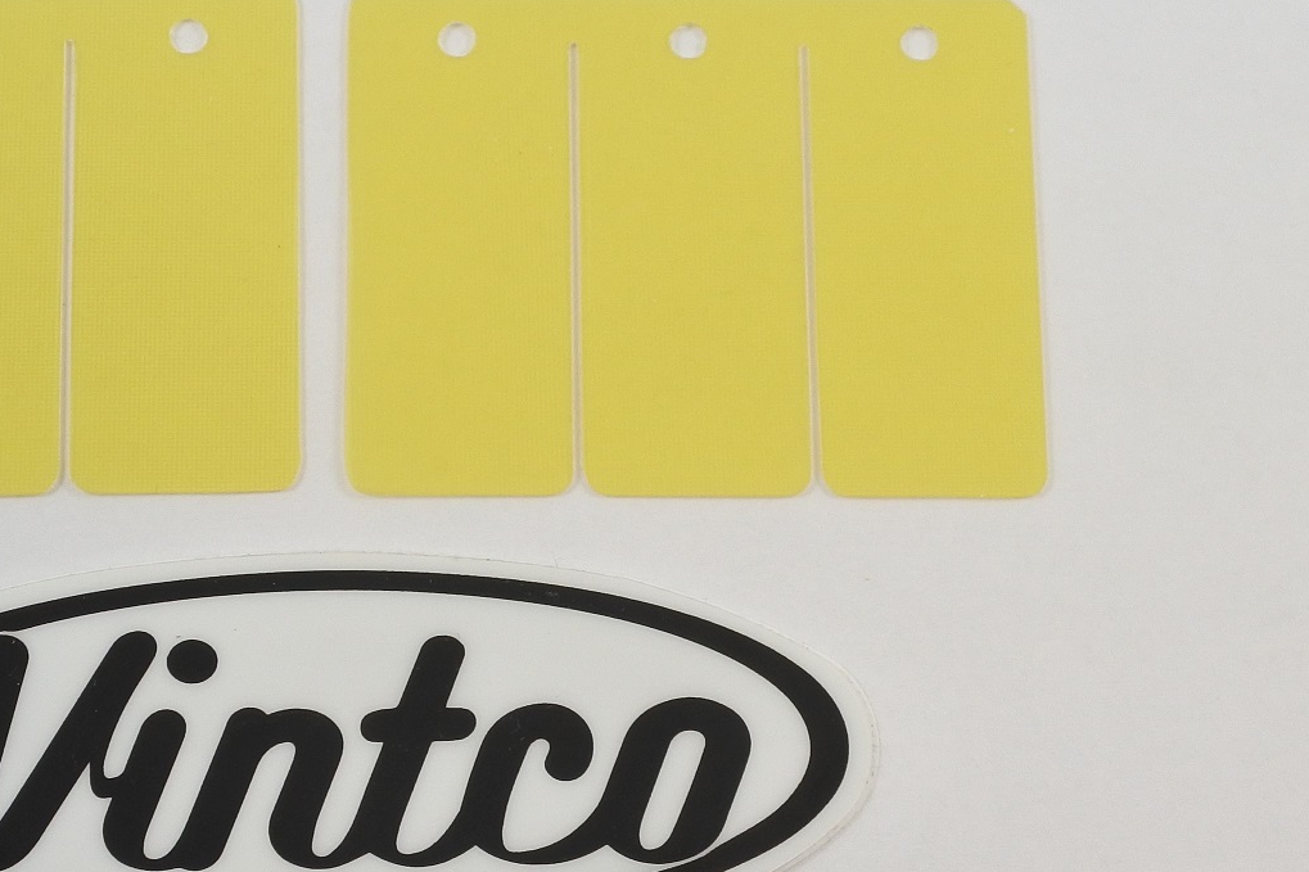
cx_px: 328
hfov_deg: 33.3
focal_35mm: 59
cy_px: 383
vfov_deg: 23.0
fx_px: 2145
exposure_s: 1/200
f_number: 4
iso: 400
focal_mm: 13.7
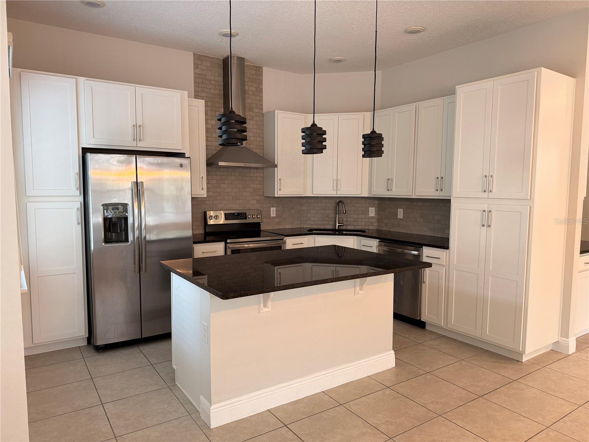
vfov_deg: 56.8
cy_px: 221
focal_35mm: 24
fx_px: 408
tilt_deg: -4.8
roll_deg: -0.5
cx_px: 294
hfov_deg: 71.6
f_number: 1.78
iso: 200
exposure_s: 1/120
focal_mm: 6.76
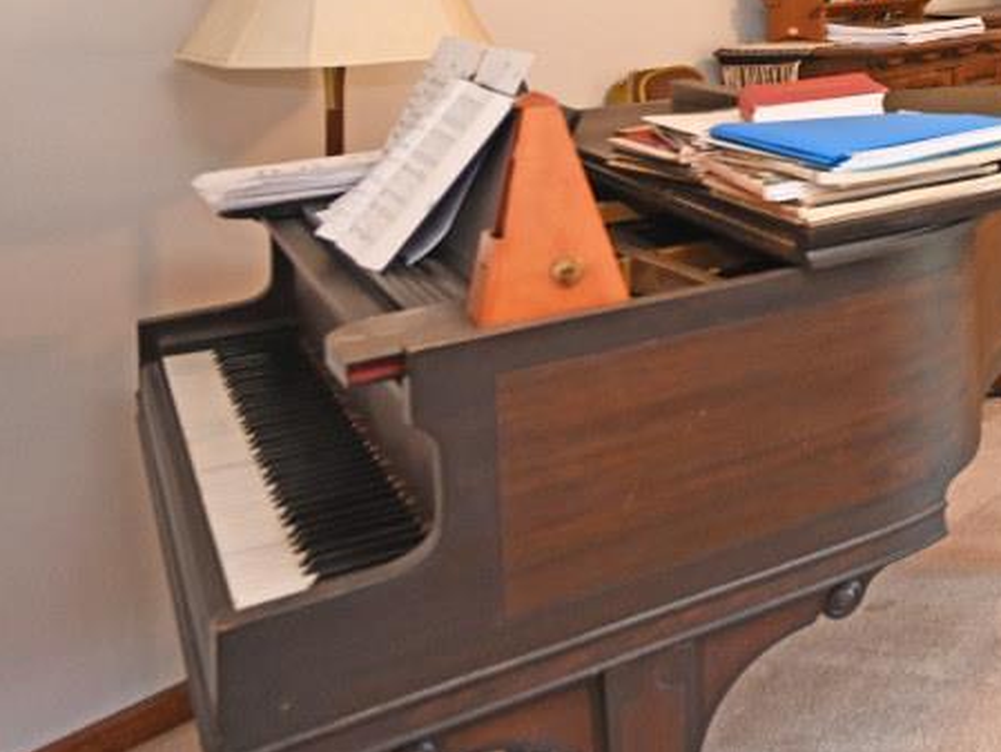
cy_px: -85
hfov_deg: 26.9
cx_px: 1561
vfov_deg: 29.0
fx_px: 1302
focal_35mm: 45
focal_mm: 14
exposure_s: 1/60
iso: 900
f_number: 4
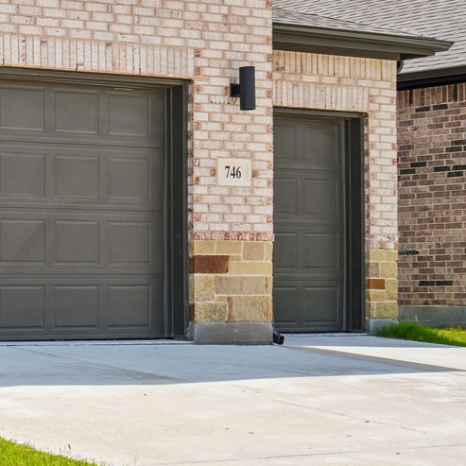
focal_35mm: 106
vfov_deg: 15.6
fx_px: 1614
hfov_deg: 14.6
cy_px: -153
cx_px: -340
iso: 100
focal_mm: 30
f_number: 8
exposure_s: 1/320
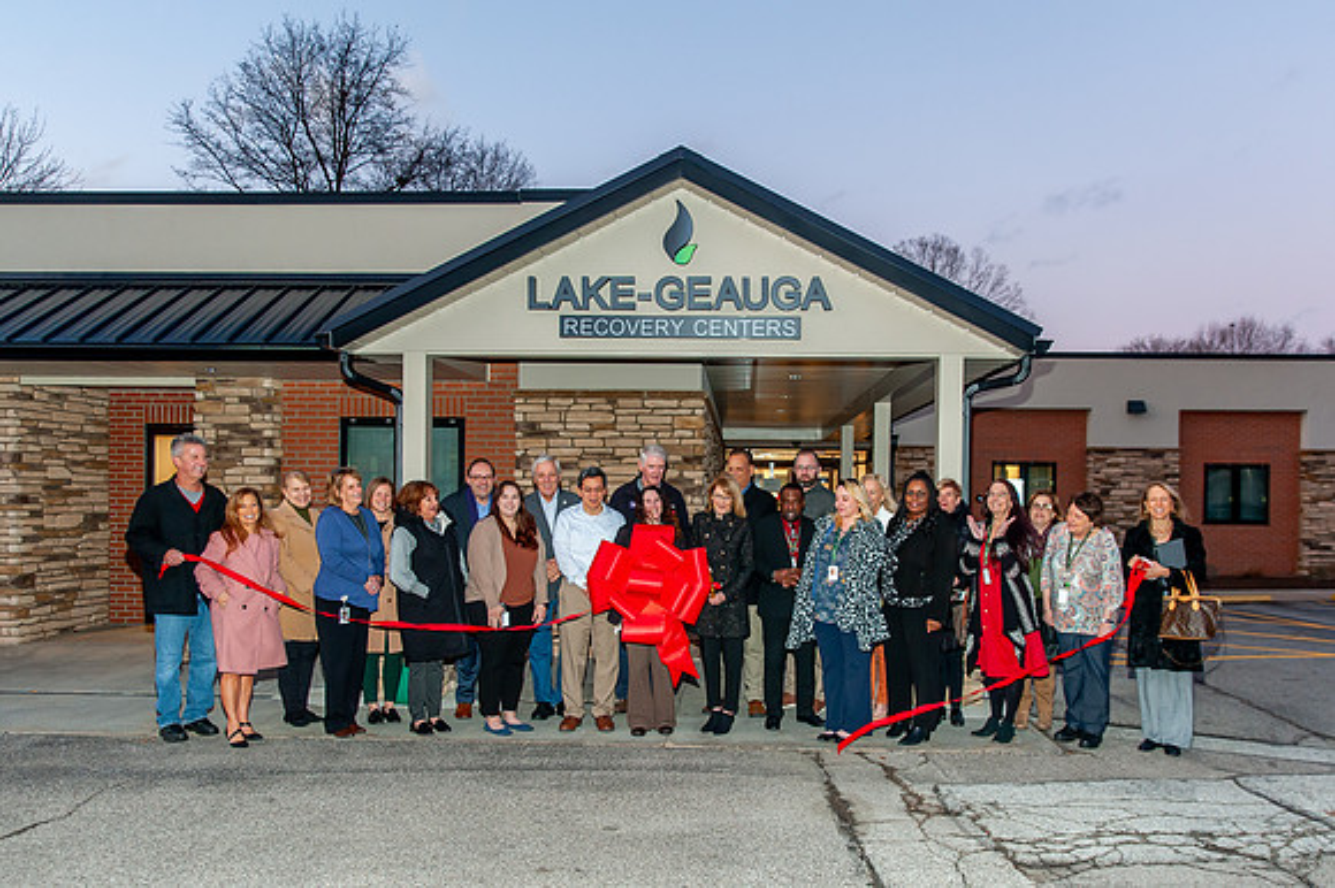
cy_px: 508
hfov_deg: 66.1
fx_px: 1025
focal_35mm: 28
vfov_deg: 46.7
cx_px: 710
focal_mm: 24
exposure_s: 1/160
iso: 800
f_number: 2.8
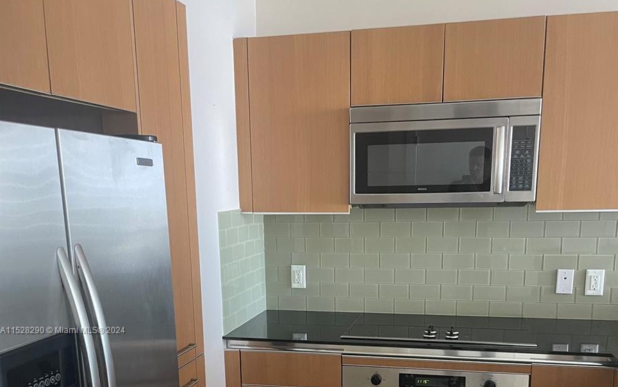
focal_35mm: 37
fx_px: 623
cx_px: 310
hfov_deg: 52.7
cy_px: 331
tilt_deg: -11.4
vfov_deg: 33.1
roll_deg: +1.6
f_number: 1.6
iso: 320
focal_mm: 4.2
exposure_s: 1/60
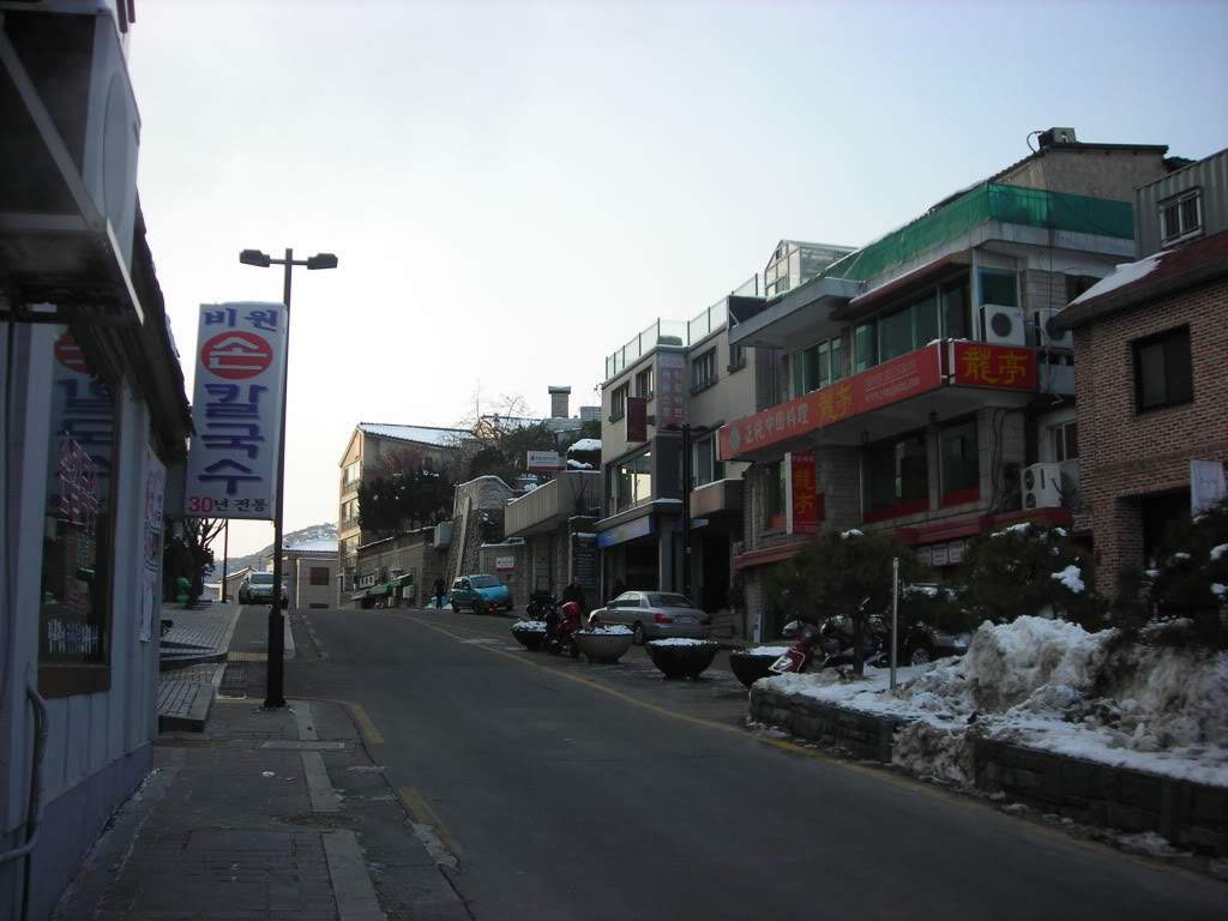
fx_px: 1348
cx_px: 614
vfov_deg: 37.7
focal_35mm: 38
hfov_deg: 49.0
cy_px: 460
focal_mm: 6.3
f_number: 3.2
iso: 50
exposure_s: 1/303
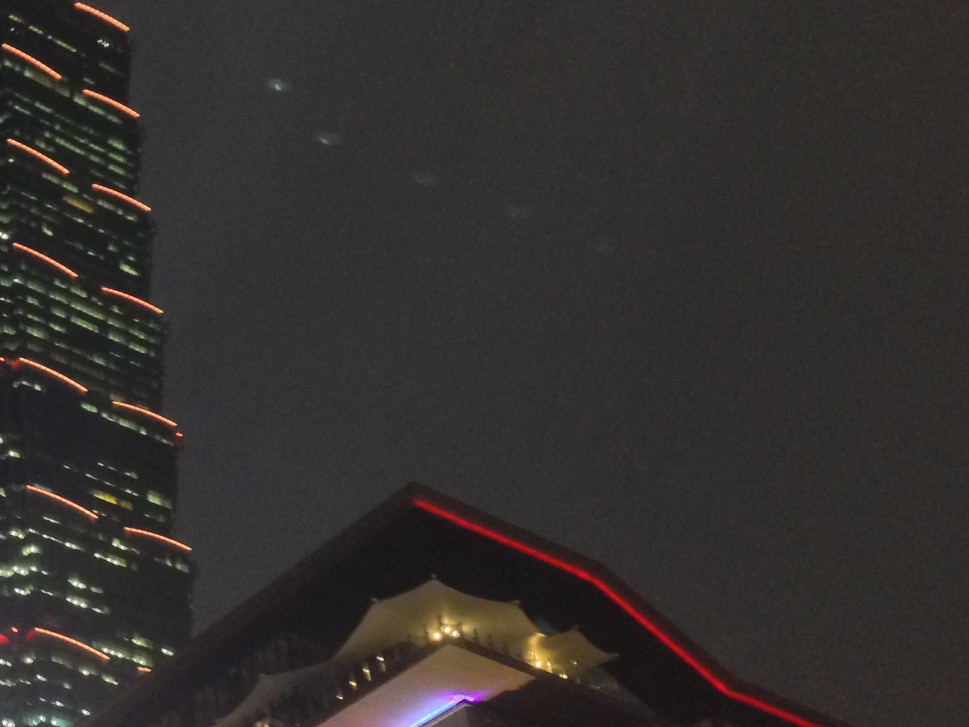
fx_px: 1932
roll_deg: +1.2
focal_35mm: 69
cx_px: 51
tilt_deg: +37.9
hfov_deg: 26.9
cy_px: 443
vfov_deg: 21.3
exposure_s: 1/20
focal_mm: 4.12
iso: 400
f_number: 2.4
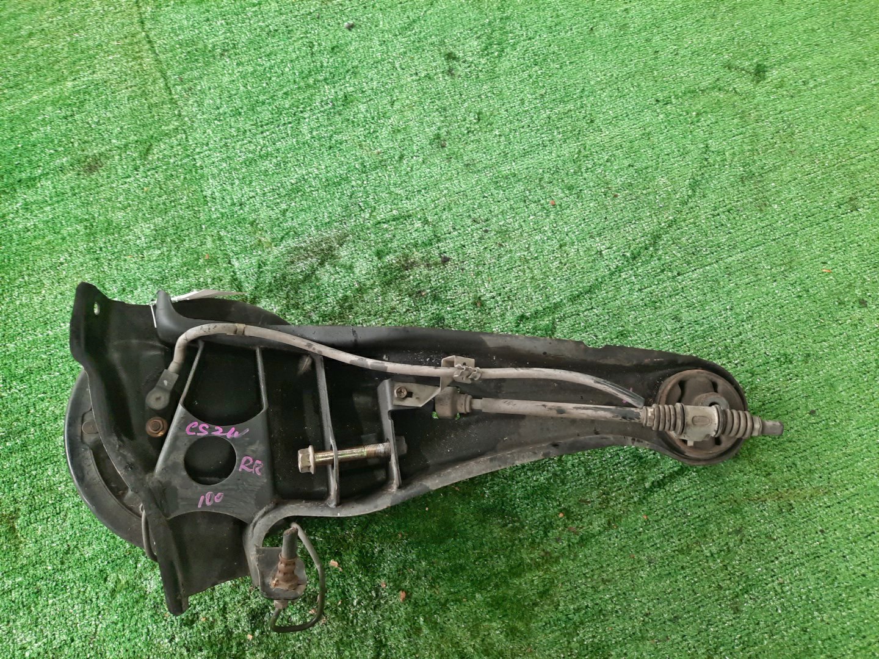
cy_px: 330
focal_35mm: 25
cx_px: 440
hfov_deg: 69.4
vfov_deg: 54.9
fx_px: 635
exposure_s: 1/50
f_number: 2
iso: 187
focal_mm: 4.6
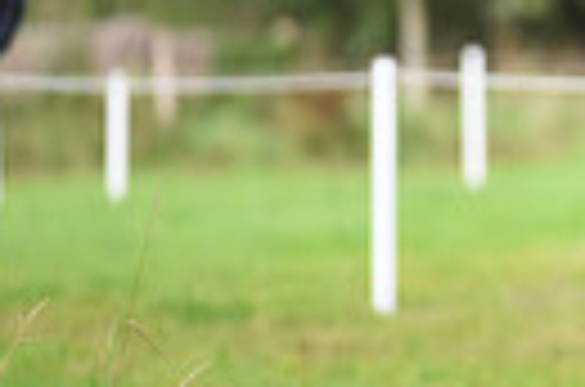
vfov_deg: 1.0
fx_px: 21722
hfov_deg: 1.5
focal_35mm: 1340
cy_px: -36
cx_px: 1143
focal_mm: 300
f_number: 4.5
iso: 1250
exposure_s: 1/1000
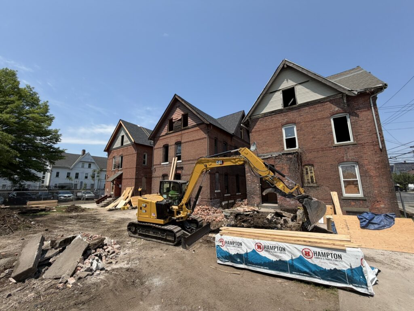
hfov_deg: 102.1
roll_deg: +1.2
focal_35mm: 14
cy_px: 156
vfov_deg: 85.7
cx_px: 207
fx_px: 167
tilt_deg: +10.8
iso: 20
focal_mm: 2.22
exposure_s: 1/799
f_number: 2.2
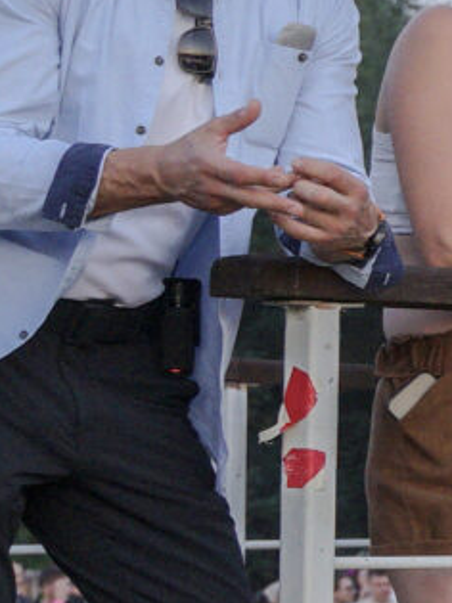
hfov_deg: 5.0
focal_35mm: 258
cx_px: 1988
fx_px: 4495
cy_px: 280
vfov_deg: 7.7
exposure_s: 1/160
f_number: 4
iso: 800
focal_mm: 33
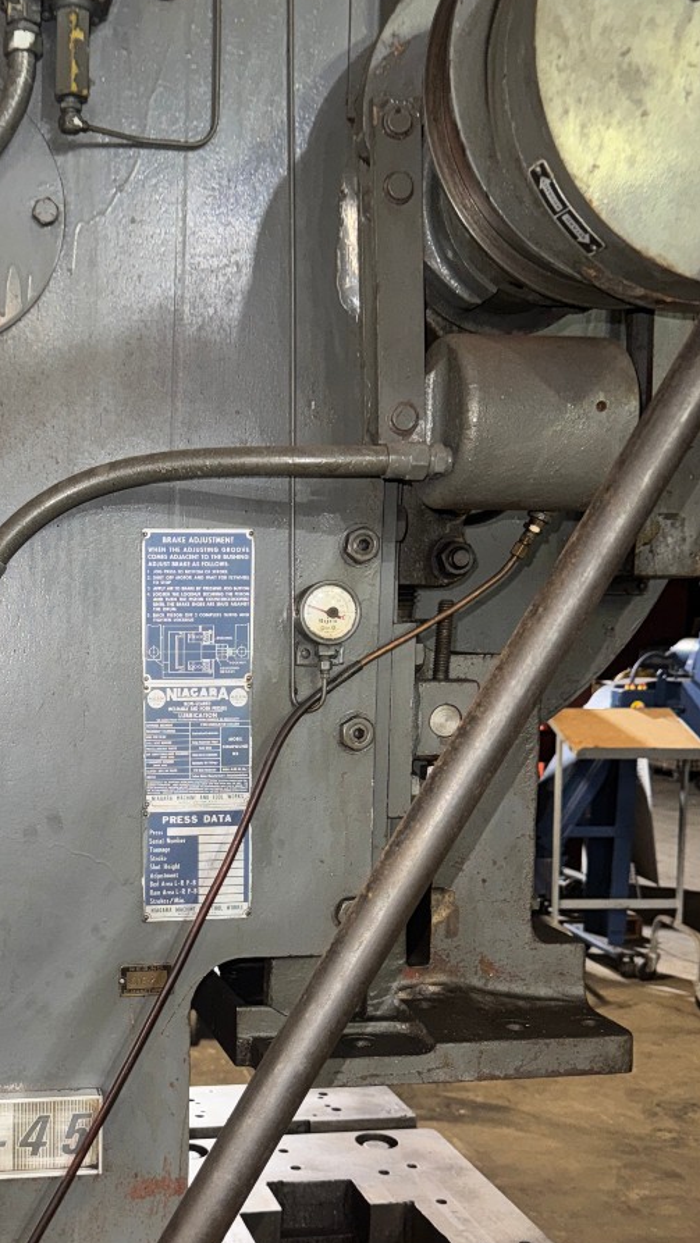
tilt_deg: -6.8
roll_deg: -0.3
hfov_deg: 29.5
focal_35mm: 39
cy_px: 786
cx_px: 106
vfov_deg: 51.0
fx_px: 1287
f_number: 1.78
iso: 80
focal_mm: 6.76
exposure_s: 1/15
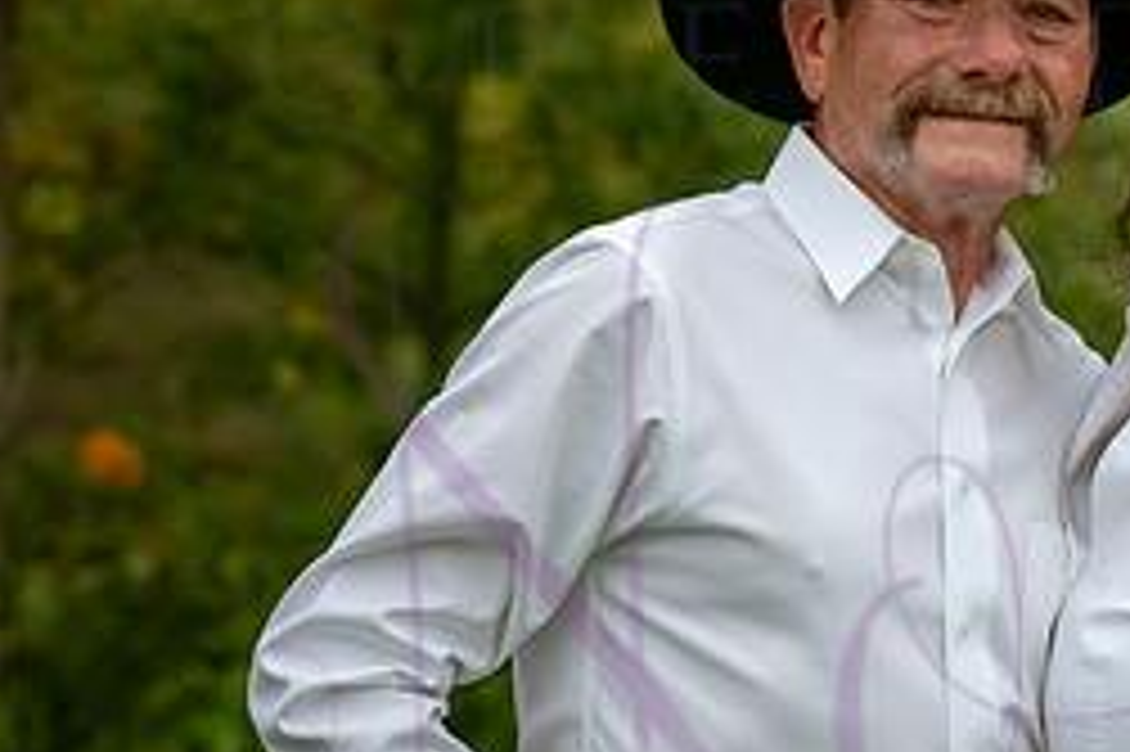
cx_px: 1085
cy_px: 277
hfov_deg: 6.6
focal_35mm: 312
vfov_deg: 4.4
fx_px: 9787
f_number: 7.1
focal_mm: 135
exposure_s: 1/800
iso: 2000
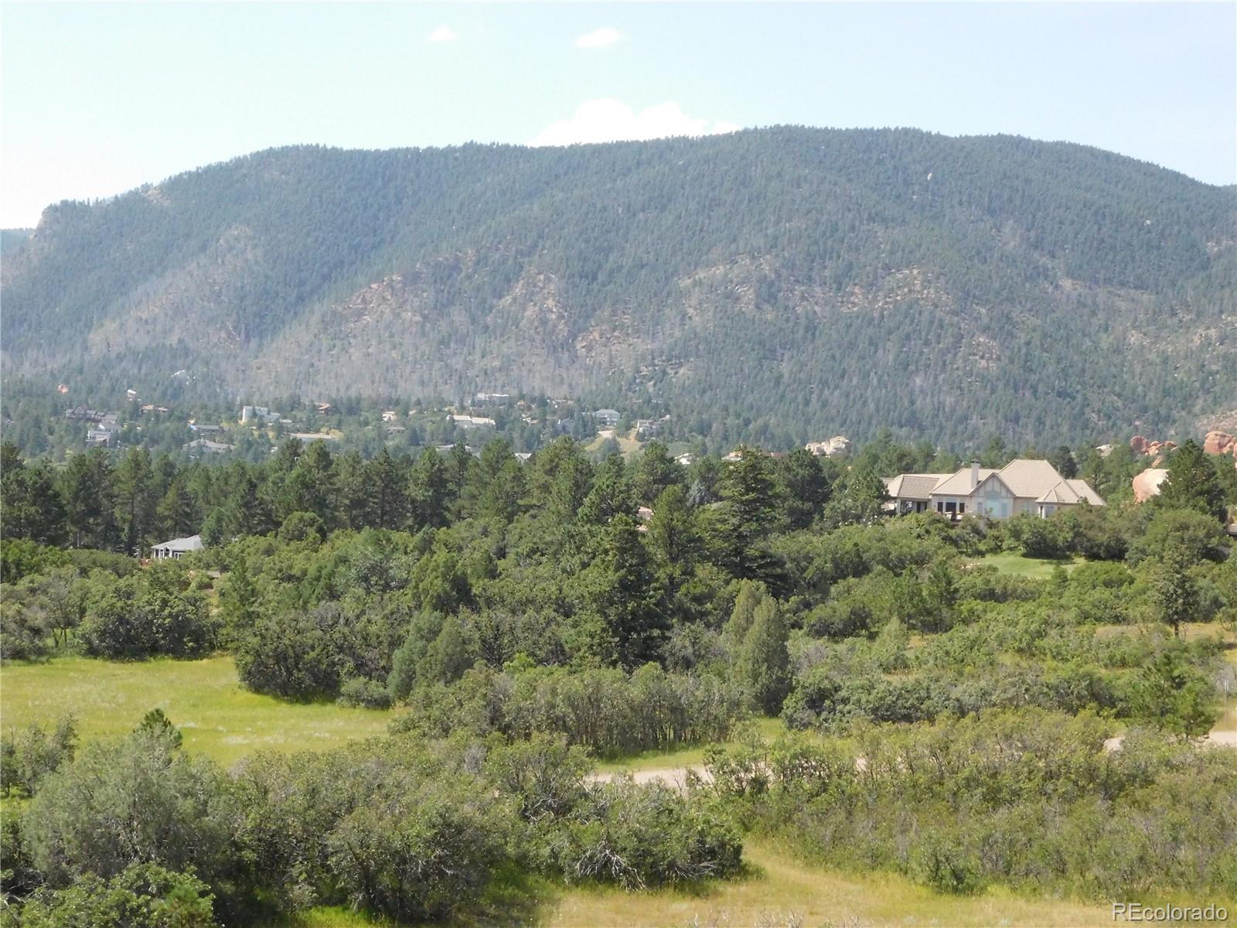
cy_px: 464
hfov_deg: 27.4
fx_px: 2537
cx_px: 618
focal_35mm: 71
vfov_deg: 20.7
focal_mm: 12.6
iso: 800
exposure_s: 1/640
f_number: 8.6
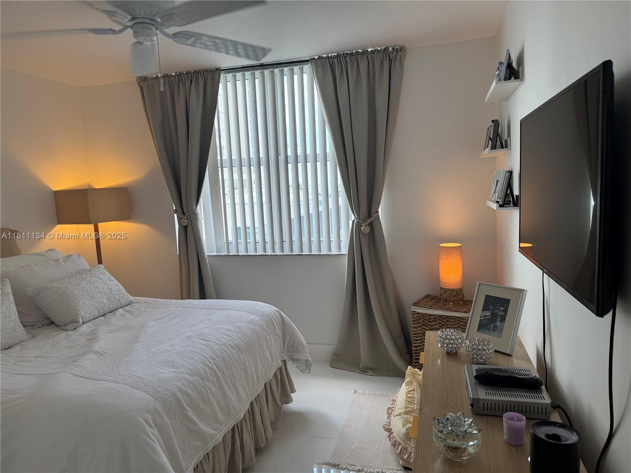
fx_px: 437
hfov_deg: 71.6
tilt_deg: -6.6
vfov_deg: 56.8
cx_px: 316
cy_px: 236
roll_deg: +2.7
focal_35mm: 24
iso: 100
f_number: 1.78
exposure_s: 1/170
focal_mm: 6.76
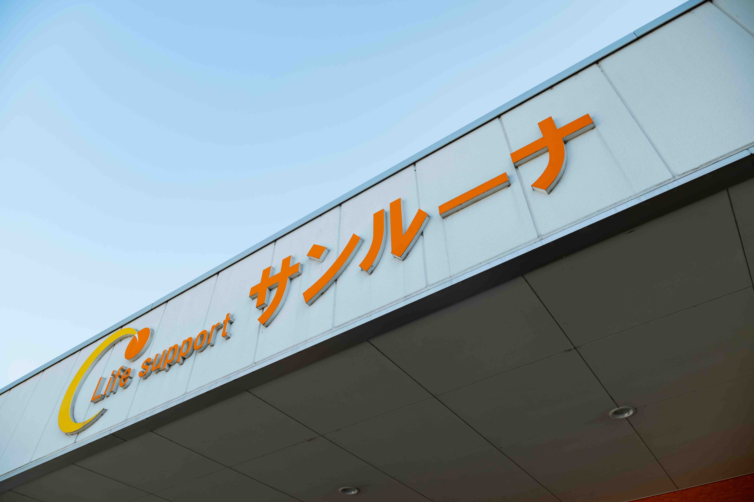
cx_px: 377
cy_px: 251
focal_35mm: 24
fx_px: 503
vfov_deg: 53.1
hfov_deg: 73.7
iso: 200
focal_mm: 24
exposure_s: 1/100
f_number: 5.6
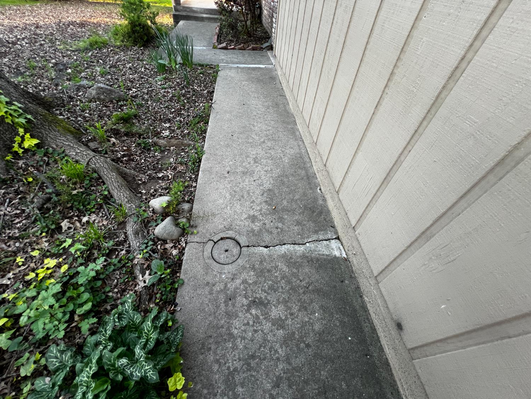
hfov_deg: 106.2
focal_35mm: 13
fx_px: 199
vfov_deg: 89.9
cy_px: 200
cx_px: 266
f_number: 1.8
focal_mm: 1.57
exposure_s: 1/99
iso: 125
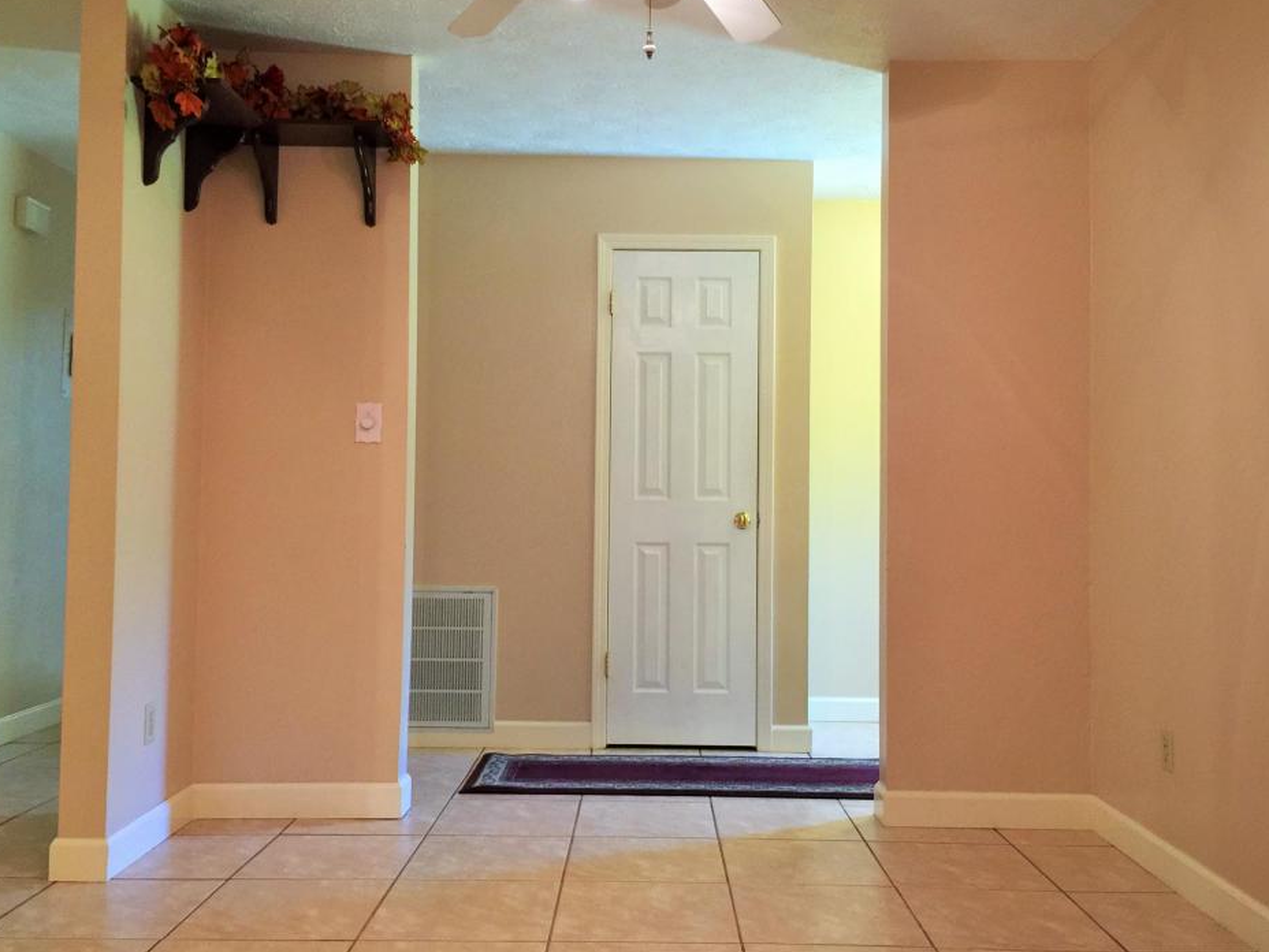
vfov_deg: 44.1
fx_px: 1173
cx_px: 639
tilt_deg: +1.8
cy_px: 450
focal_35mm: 32
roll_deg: -1.7
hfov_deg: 56.8
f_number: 2.2
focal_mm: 4.15
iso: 100
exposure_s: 1/15
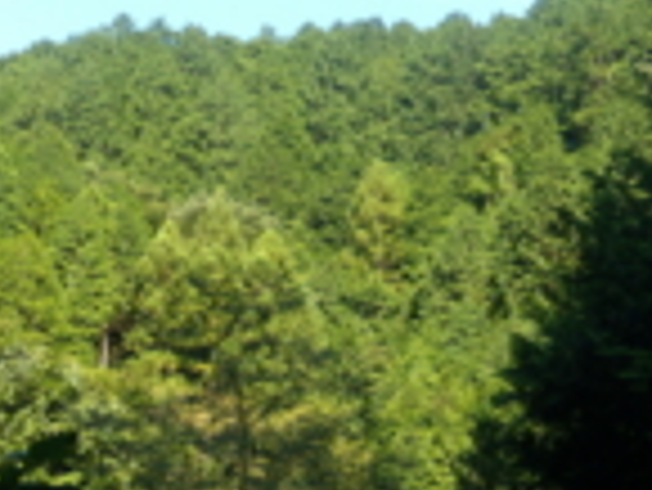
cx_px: 333
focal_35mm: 99
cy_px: 252
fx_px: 1866
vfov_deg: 15.0
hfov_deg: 19.8
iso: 80
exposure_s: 1/160
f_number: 3.6
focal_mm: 6.4
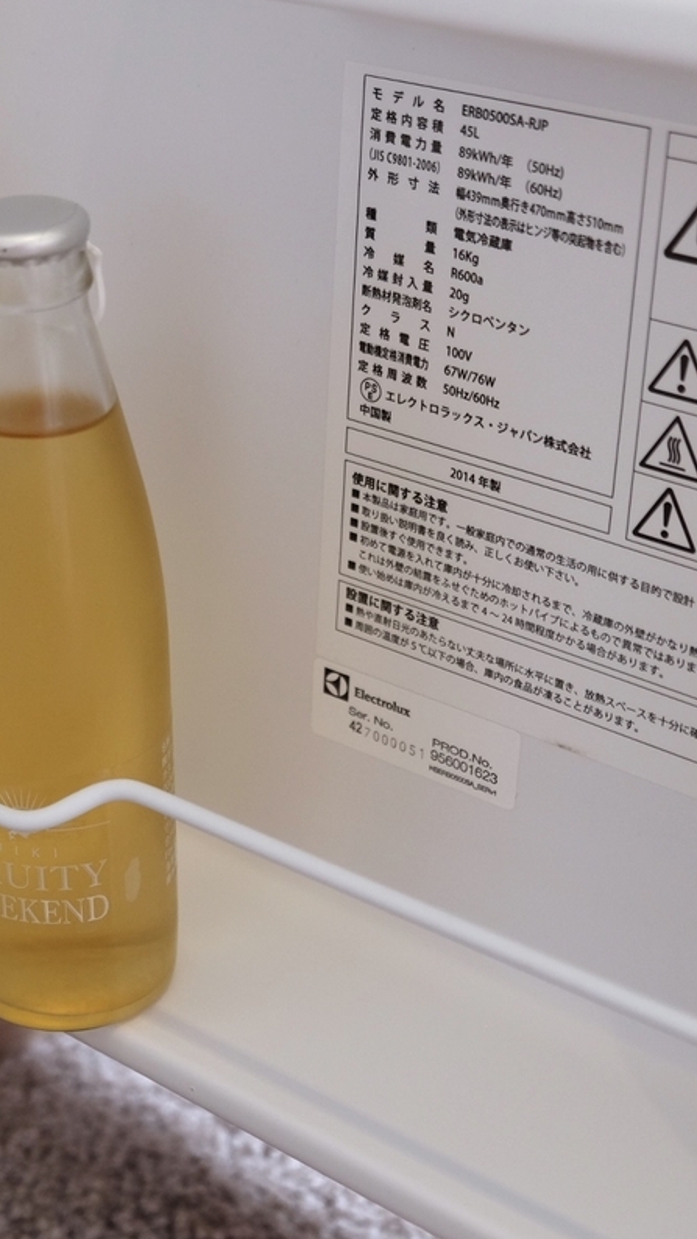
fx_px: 2235
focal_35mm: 68
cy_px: 619
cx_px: 6
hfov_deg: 17.3
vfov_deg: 31.0
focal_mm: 28.9
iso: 500
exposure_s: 1/60
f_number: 3.2
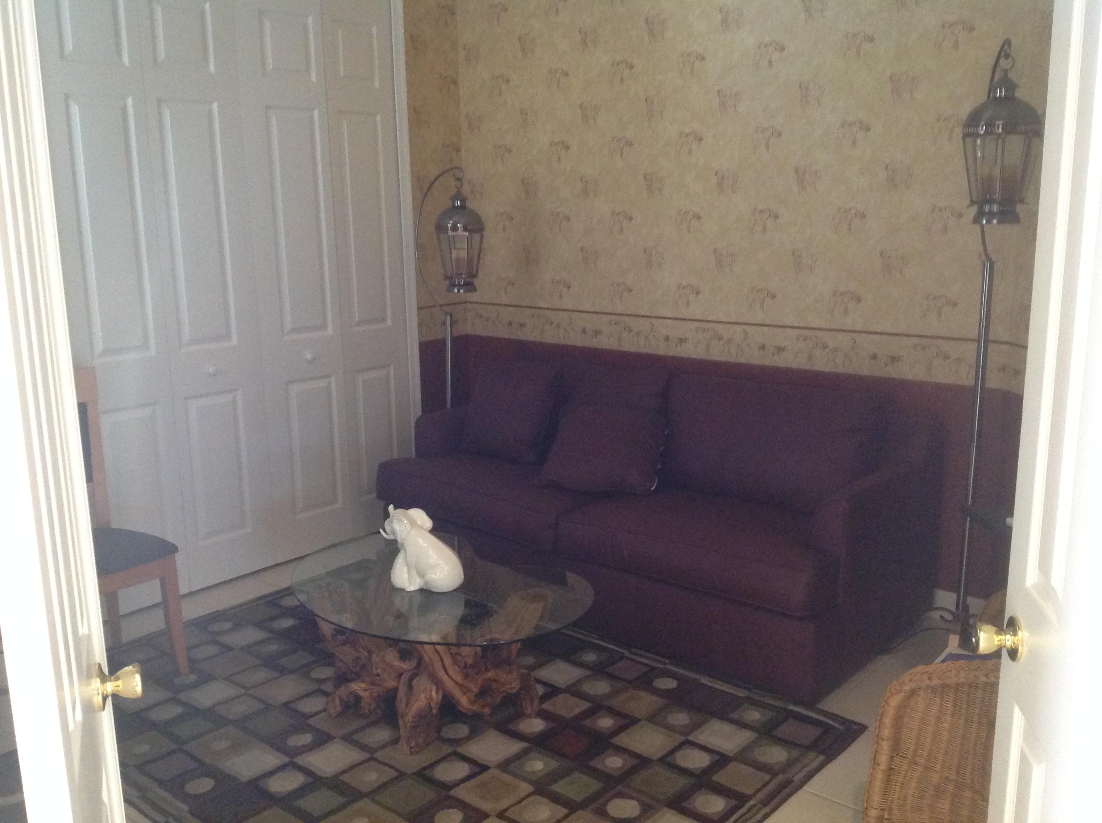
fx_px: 1113
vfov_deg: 40.6
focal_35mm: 35
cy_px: 412
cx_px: 551
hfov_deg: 52.7
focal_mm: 4.28
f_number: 2.4
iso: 400
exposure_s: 1/15
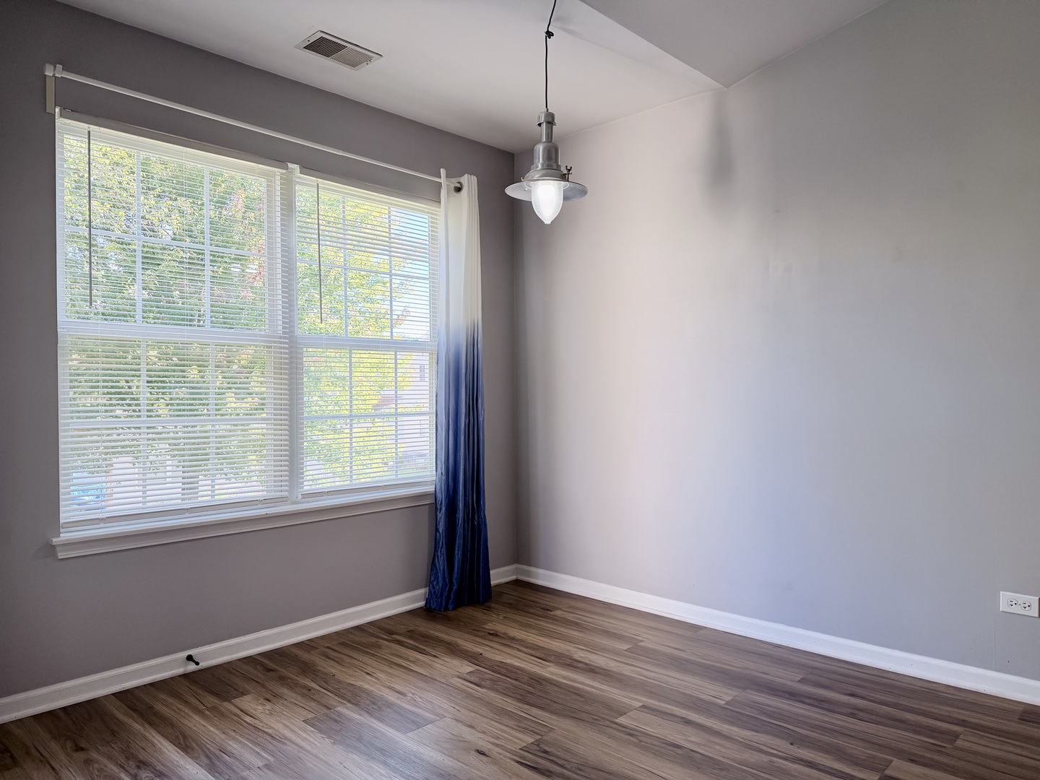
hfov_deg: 71.6
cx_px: 520
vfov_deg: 56.8
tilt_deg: -1.0
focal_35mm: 24
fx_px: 721
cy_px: 390
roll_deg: +0.2
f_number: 1.78
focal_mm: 6.76
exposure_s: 1/178
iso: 80
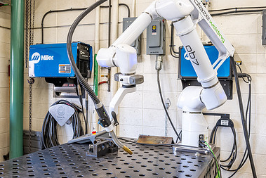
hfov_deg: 49.5
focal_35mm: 39
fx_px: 288
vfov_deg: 34.2
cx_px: 130
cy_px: 90
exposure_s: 1/15
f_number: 8
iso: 500
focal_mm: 25.5
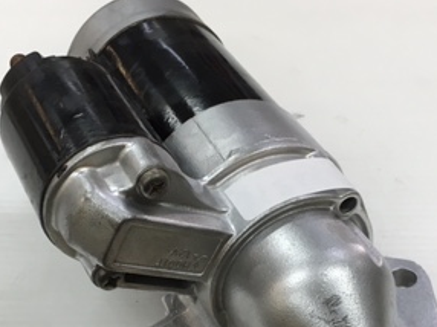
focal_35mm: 65
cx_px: 214
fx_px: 820
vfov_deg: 21.9
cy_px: 315
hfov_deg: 29.8
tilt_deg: -54.5
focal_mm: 4.15
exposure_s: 1/33
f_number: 2.2
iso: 32
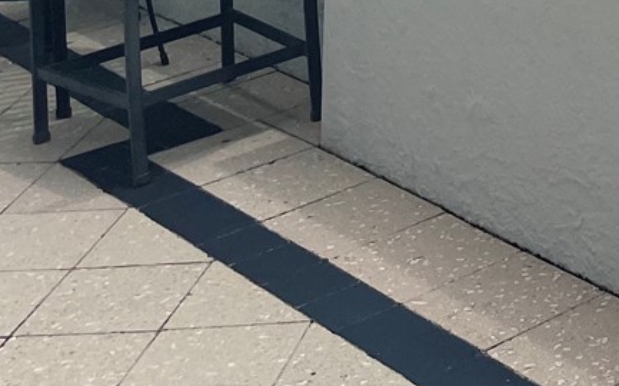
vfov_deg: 11.6
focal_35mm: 98
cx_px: 863
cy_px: -455
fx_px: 1652
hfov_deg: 19.2
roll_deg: +0.0
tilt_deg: -0.9
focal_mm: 5.1
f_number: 1.6
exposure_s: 1/6250
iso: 32
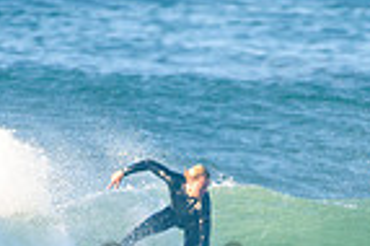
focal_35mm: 2028
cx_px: 204
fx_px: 20819
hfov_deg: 1.0
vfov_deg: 0.7
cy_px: 260
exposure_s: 1/1600
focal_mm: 500
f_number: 5.6
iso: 360
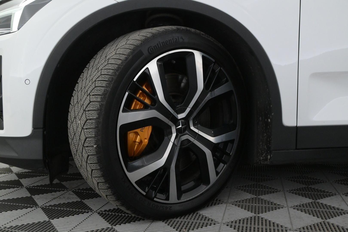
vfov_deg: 36.2
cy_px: 116
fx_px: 355
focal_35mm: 37
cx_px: 174
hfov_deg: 52.2
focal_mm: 24.5
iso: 2500
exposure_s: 1/125
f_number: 5.6
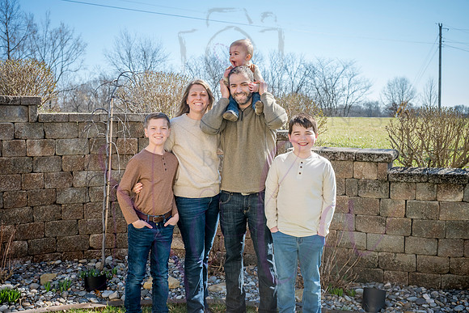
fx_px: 534
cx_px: 234
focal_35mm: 41
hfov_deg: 47.4
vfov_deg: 32.6
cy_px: 156
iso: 400
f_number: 7.1
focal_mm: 41
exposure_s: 1/640
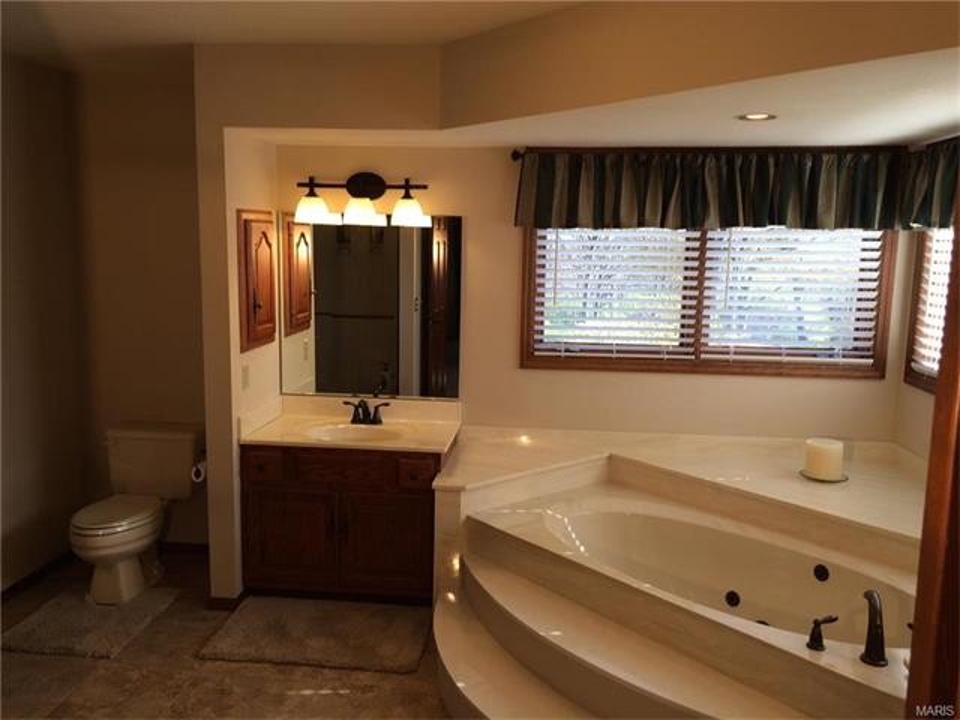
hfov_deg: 61.7
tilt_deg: -10.0
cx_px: 480
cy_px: 360
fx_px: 804
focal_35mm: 29
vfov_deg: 48.2
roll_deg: -0.4
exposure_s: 1/135
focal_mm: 4.15
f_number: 2.2
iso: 32
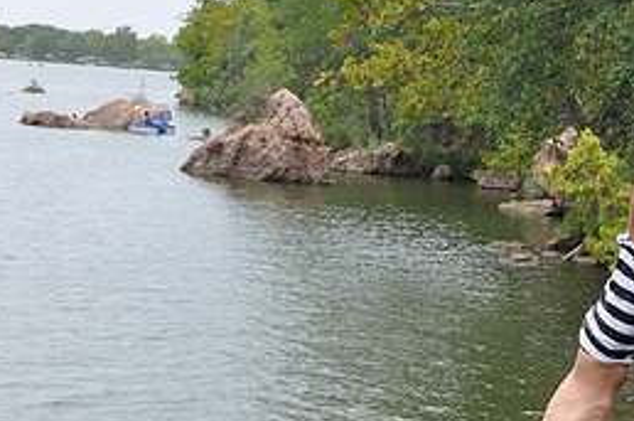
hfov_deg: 18.7
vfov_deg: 12.6
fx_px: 1898
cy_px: 363
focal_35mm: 108
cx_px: 526
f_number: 5.6
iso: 400
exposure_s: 1/1250
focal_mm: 32
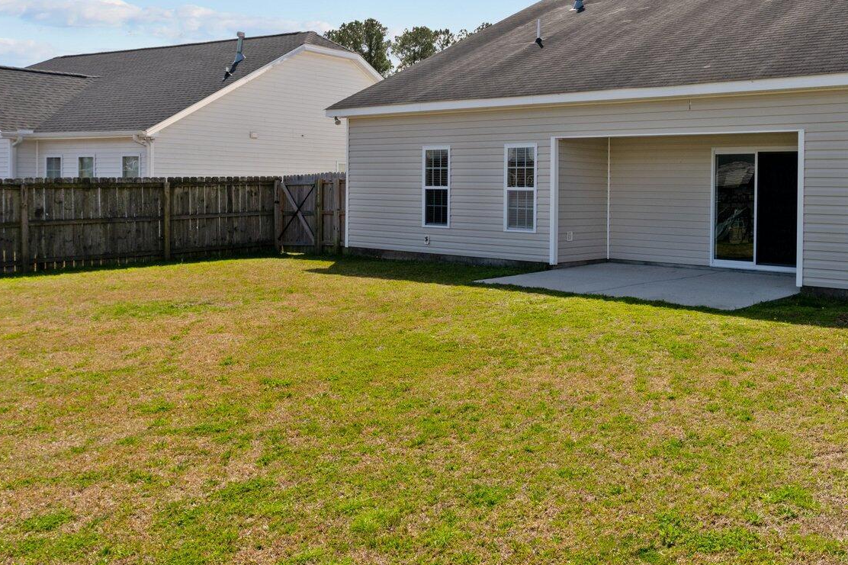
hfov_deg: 49.2
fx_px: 824
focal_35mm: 35
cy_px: 190
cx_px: 747
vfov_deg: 37.5
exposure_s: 1/640
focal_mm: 19
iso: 400
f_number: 10
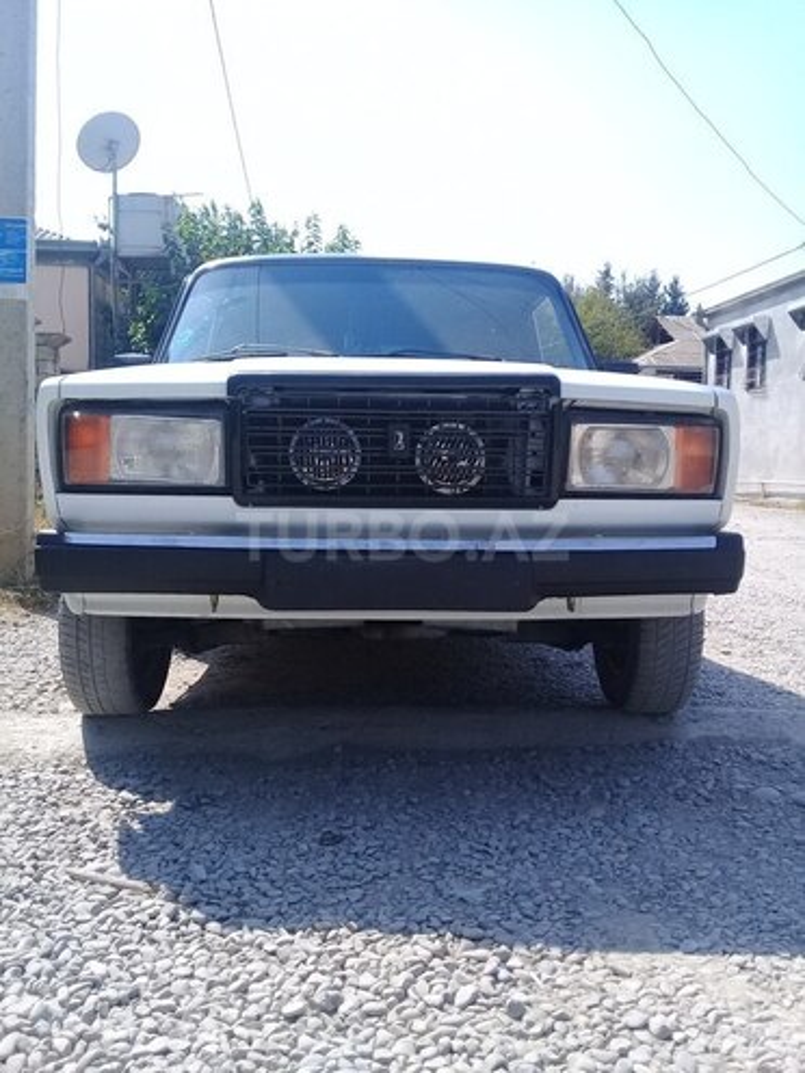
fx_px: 961
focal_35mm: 31
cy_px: 536
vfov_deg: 58.4
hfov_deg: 45.4
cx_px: 402
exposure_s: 1/799
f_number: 2.2
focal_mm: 3.3
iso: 50
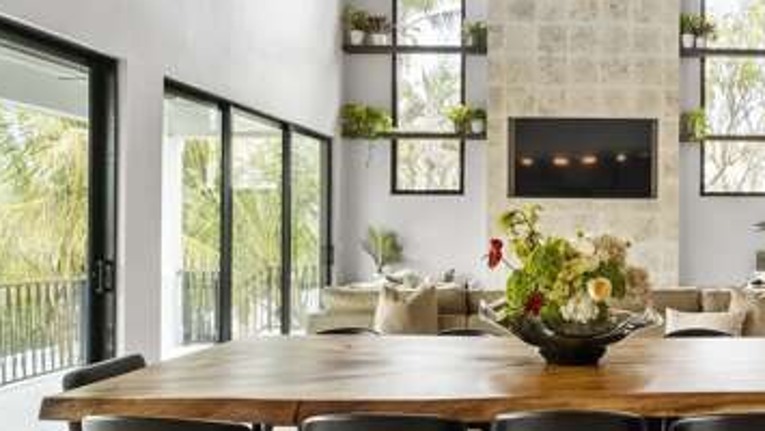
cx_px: 610
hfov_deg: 54.1
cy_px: 168
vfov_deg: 34.6
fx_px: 690
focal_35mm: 34
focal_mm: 10
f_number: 5
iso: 1250
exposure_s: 1/60
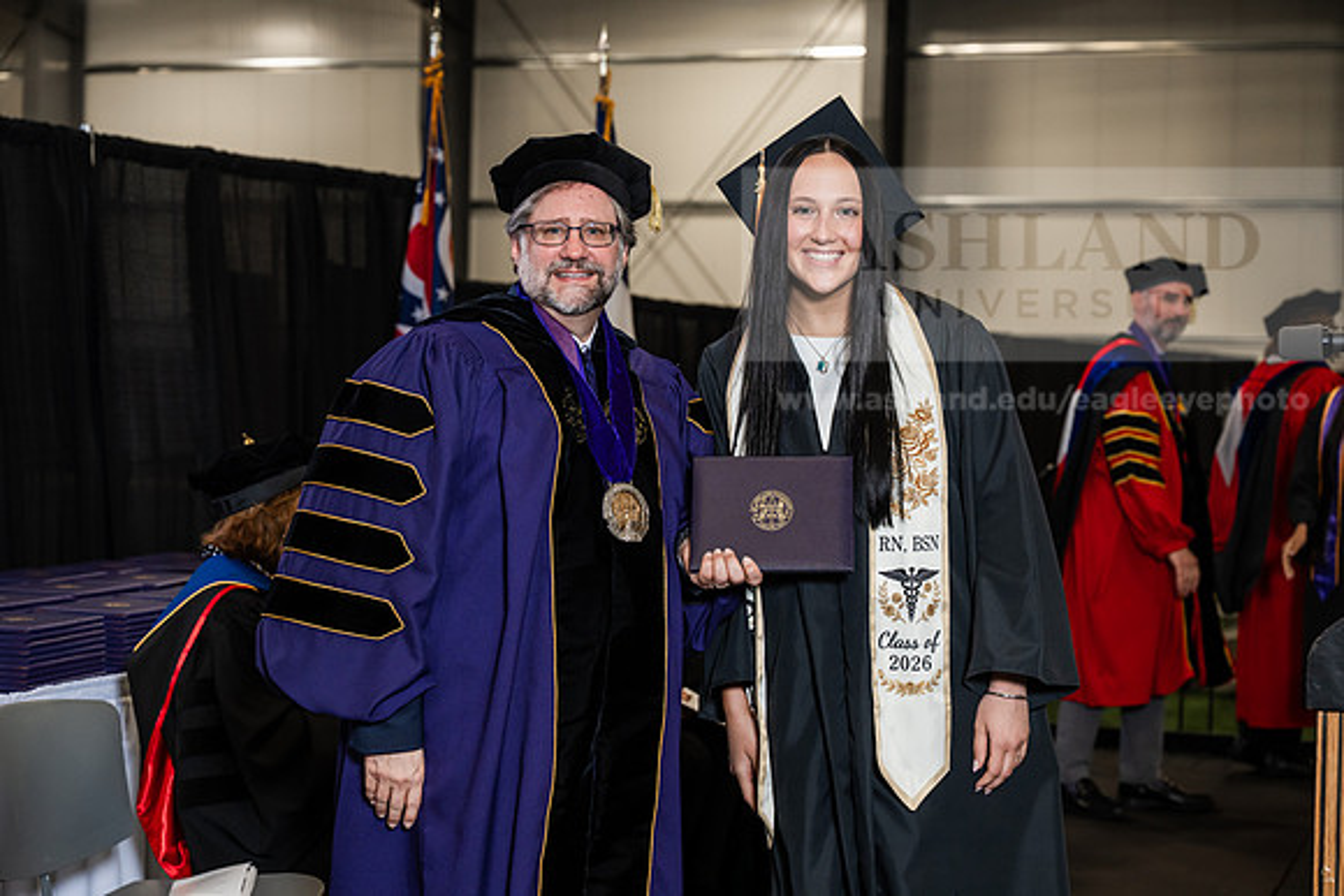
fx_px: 2614
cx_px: 672
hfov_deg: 28.8
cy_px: 448
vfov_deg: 19.5
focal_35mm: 70
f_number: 4.5
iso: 1250
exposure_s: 1/200
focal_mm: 70
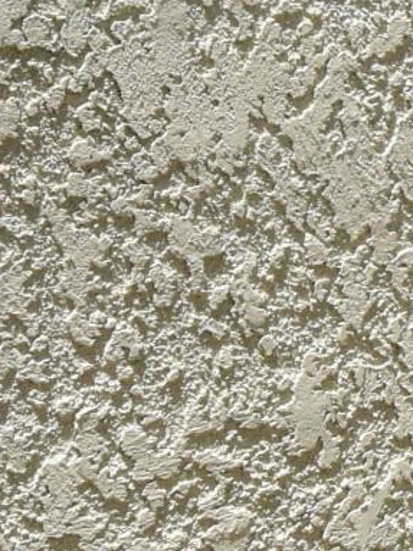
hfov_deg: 10.7
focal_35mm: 113
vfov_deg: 17.3
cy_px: 142
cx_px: 1061
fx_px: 1799
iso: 400
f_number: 13
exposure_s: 1/640
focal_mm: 10
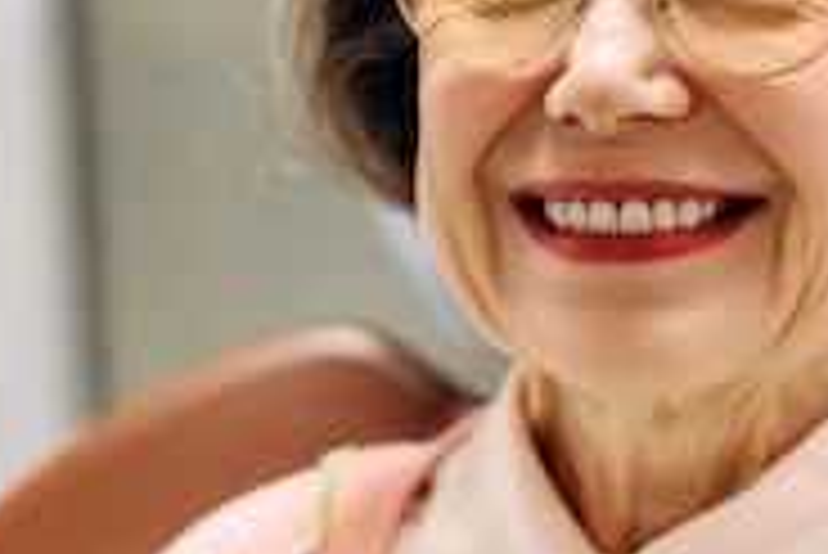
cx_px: 657
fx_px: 2808
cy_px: 86
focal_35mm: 122
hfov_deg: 16.7
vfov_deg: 11.2
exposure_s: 1/200
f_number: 2
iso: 125
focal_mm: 50
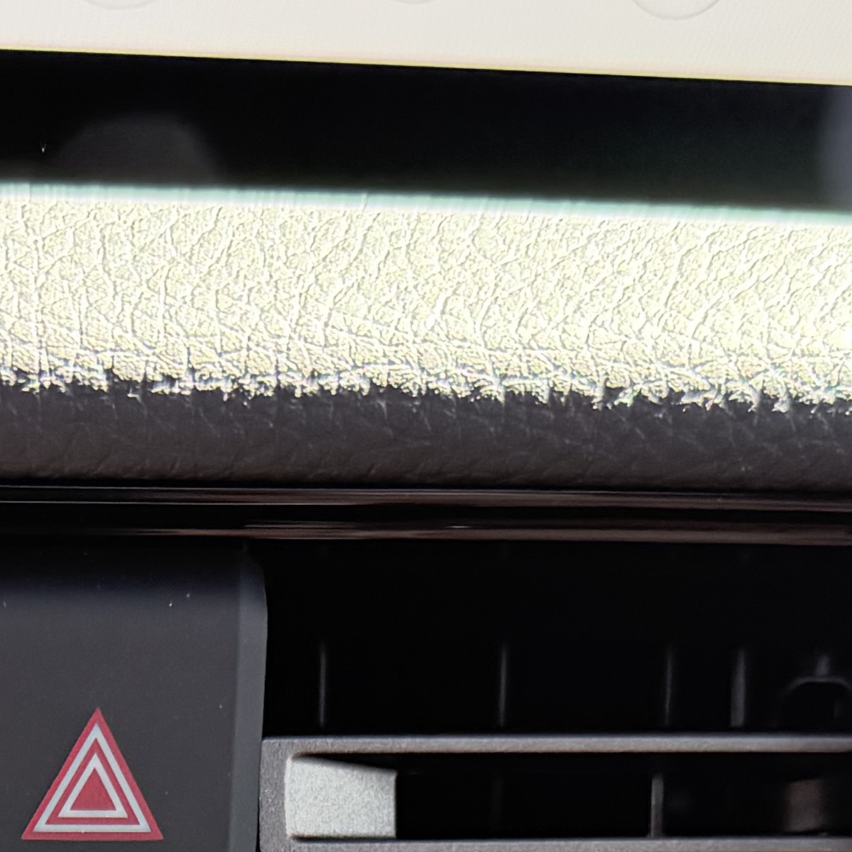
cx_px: -27
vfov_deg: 15.3
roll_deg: -3.1
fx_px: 2812
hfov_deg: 16.8
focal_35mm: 101
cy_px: 1436
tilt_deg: -31.2
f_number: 1.78
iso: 200
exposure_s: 1/119
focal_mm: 6.76
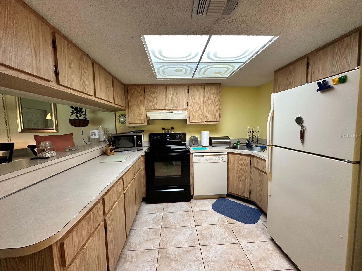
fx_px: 146
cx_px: 181
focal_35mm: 14
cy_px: 136
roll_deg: +1.2
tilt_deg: -4.9
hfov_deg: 102.1
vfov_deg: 85.7
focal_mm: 2.22
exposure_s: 1/60
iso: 250
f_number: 2.2
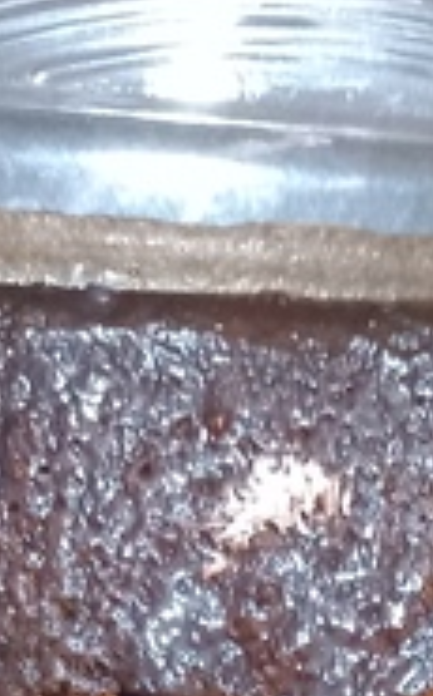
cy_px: 1264
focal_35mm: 107
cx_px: 343
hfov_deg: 12.1
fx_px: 2028
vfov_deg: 16.3
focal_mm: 4
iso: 1250
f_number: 1.8
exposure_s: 1/14.3
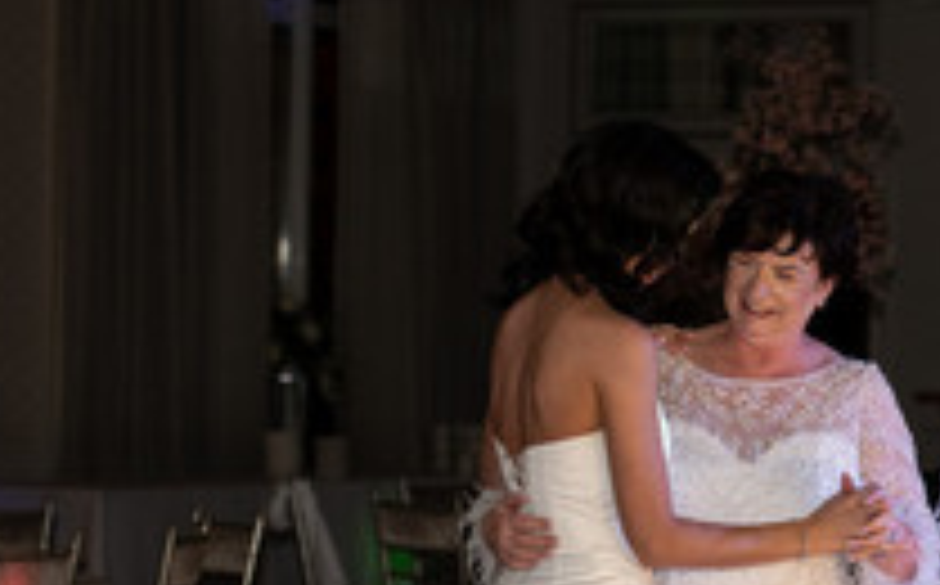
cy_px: 603
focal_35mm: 274
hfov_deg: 7.6
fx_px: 7010
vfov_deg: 4.8
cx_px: 979
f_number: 2.8
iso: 640
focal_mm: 100
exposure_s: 1/250
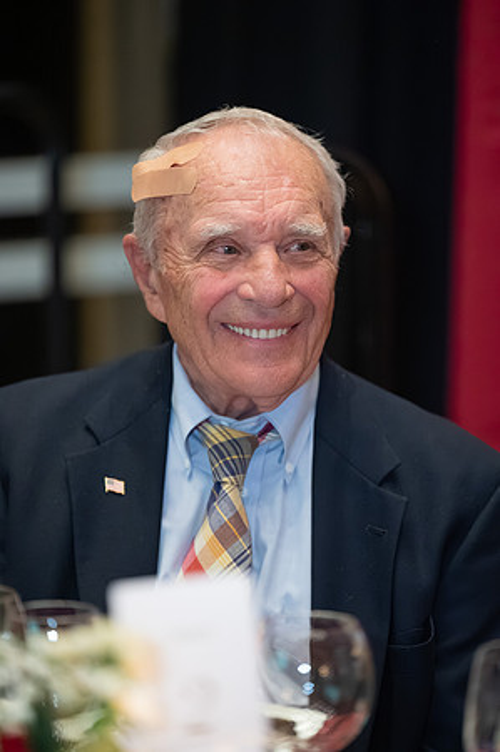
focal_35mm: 200
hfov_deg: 6.9
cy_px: 376
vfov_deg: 10.3
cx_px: 250
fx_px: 4176
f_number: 2.8
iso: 8000
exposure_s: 1/200
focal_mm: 200
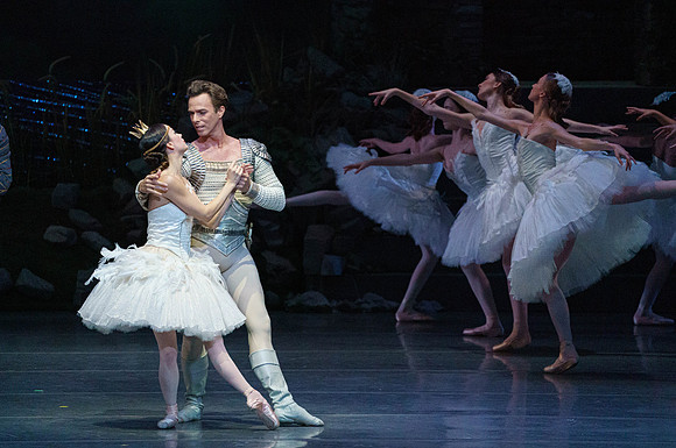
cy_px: 236
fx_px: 7713
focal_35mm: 411
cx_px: 321
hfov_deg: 5.0
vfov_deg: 3.3
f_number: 5.6
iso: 8000
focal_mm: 391
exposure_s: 1/250
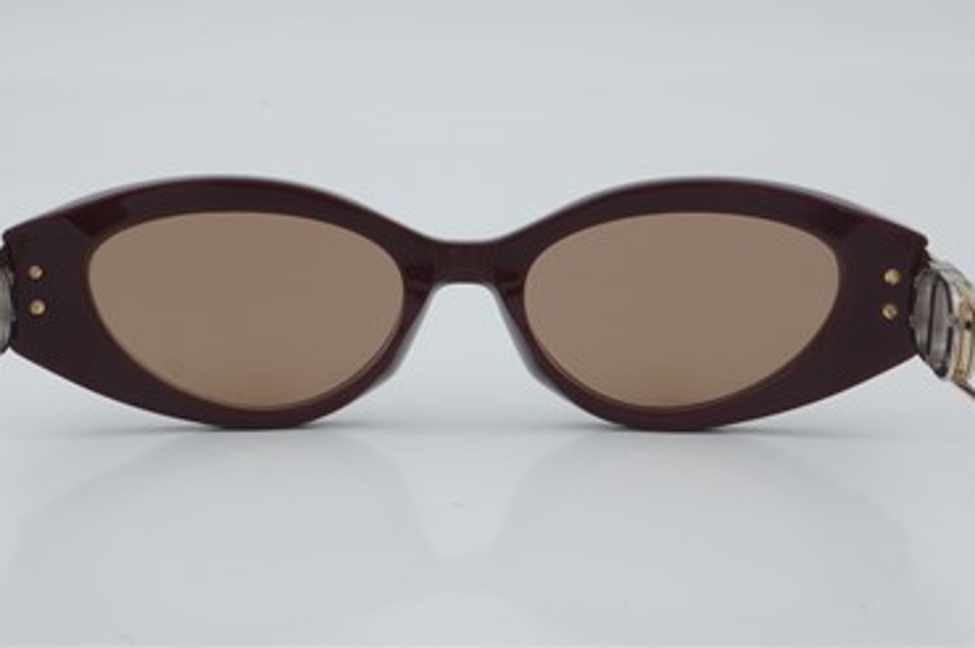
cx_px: 459
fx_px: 2192
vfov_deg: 16.8
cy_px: 300
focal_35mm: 81
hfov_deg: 25.1
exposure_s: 1/4
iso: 100
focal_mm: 50
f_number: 29
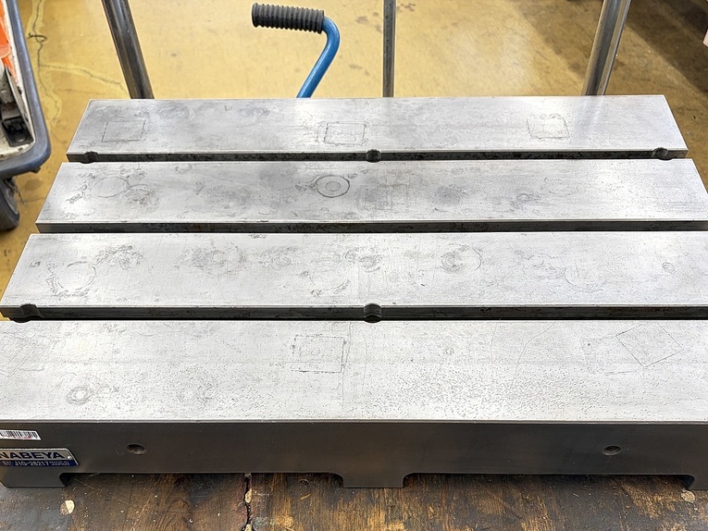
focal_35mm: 34
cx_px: 364
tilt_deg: -51.4
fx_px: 696
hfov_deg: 53.9
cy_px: 344
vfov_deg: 41.4
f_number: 1.6
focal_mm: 5.96
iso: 160
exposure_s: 1/50
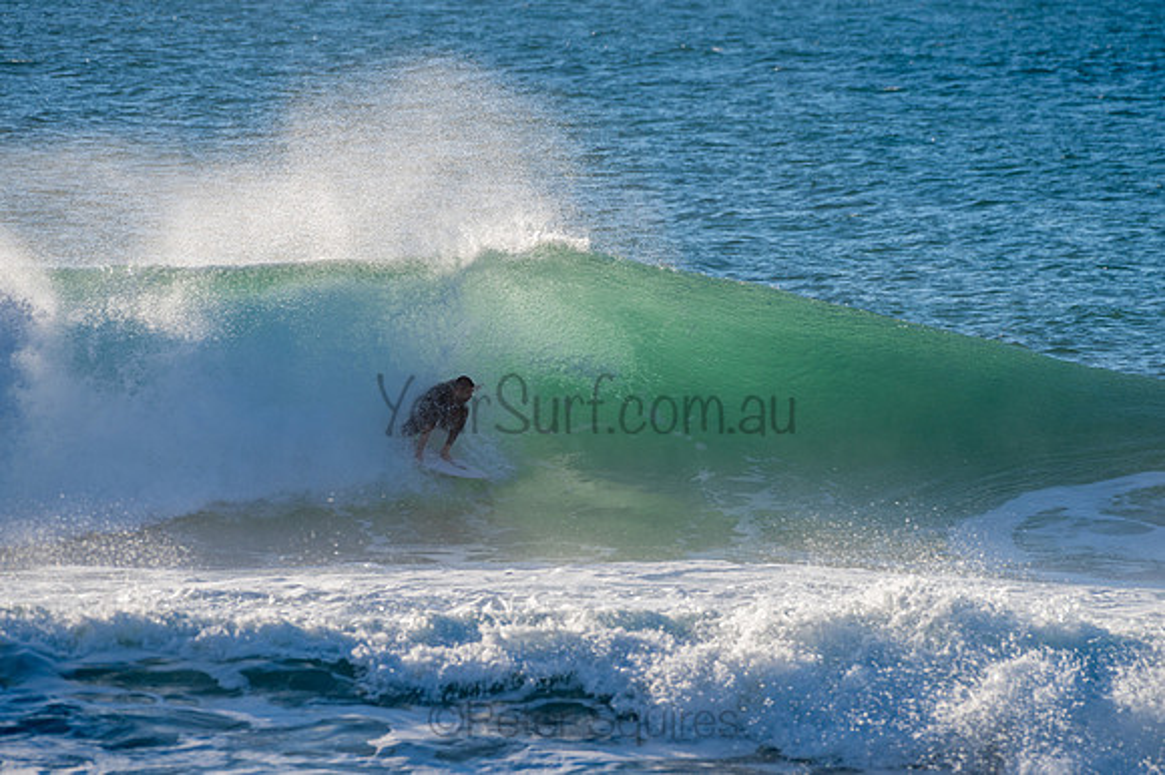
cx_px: 582
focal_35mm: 613
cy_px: 388
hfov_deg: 3.4
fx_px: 19817
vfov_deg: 2.2
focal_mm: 500
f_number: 8
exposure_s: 1/320
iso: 64
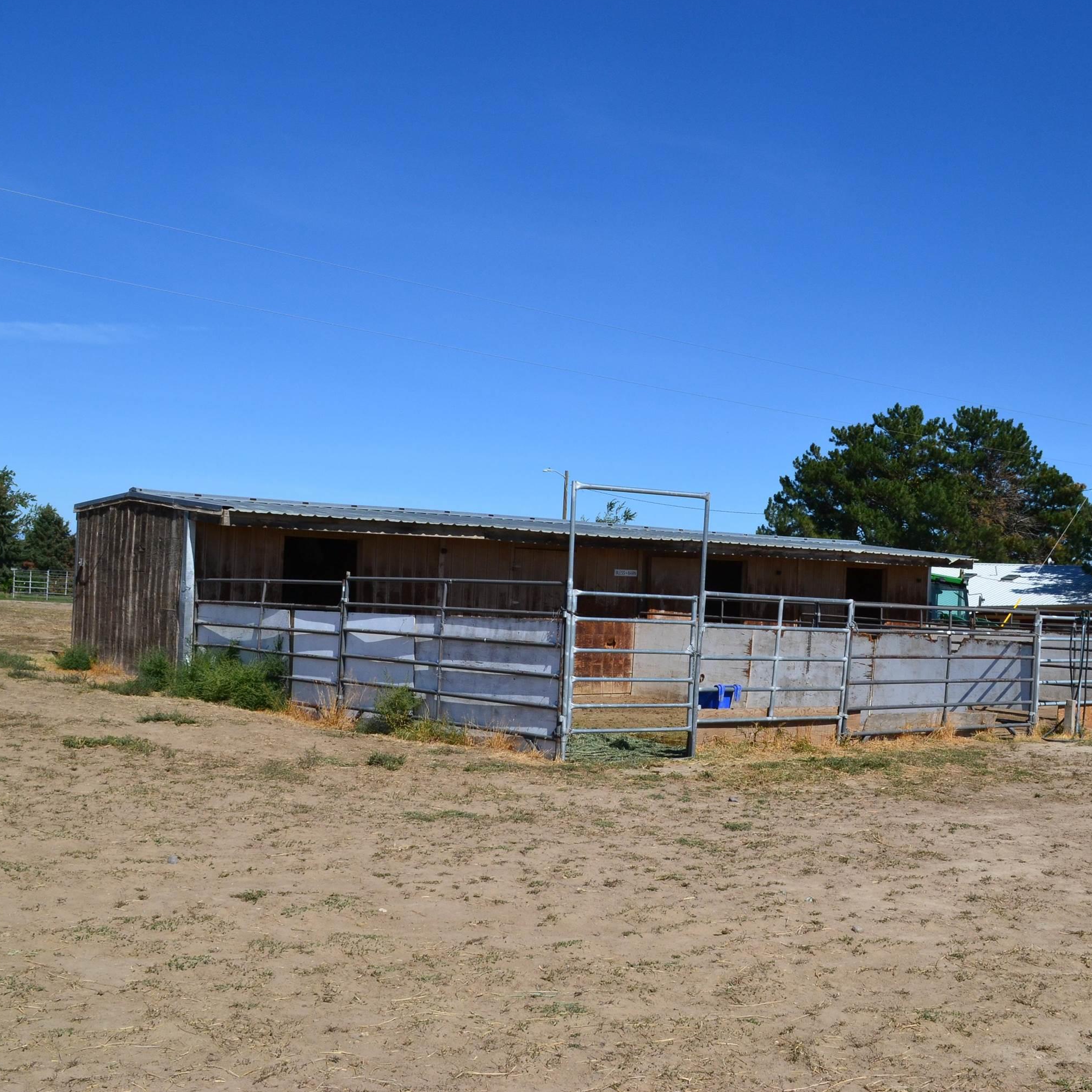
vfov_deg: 42.8
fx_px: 1392
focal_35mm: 39
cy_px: 540
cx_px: 647
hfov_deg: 42.7
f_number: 11
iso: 280
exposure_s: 1/500
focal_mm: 20
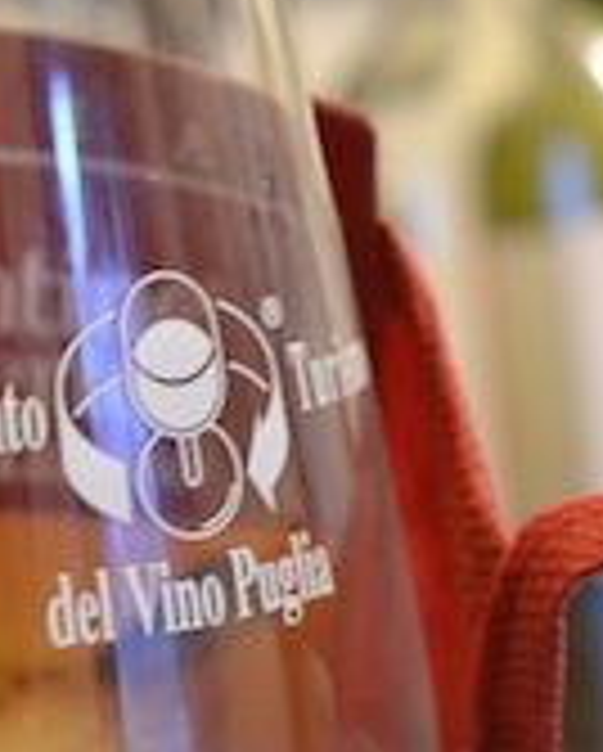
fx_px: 2630
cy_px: 457
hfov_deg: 13.0
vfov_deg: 16.2
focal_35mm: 118
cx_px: 454
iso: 3200
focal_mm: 35
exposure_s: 1/13
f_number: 5
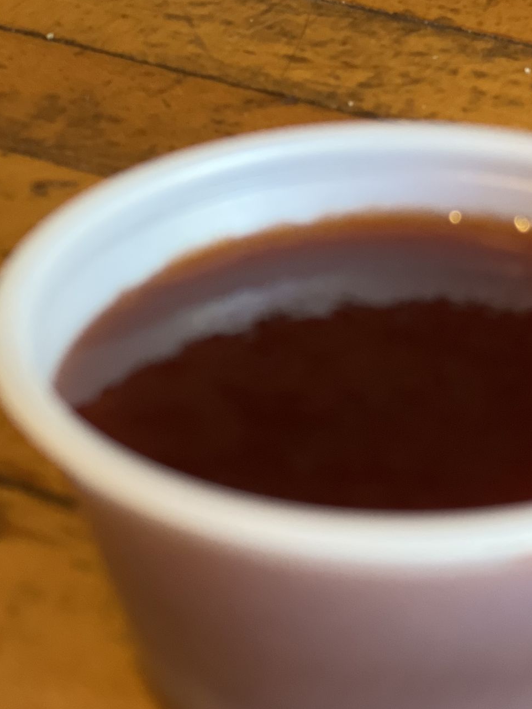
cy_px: 488
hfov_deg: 12.3
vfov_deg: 16.4
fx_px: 2458
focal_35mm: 120
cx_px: 394
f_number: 2.8
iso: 320
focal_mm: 9
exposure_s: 1/24
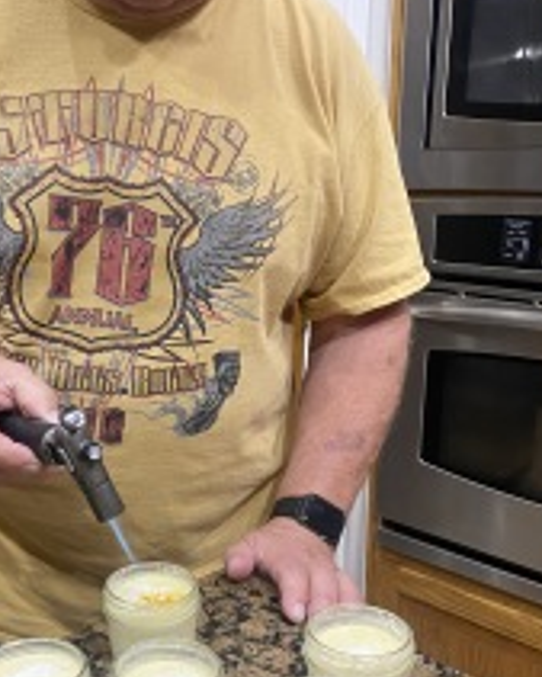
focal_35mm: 44
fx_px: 882
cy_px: 411
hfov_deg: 33.6
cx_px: 151
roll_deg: +2.1
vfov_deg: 41.8
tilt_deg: -16.3
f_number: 1.8
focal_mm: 4.25
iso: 320
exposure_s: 1/60
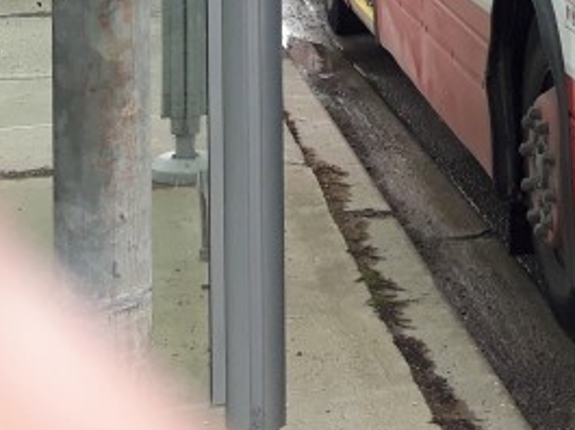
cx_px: 1055
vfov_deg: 11.9
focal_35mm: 120
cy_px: -154
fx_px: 1991
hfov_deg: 14.4
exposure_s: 1/480
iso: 40
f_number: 1.9
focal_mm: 3.7
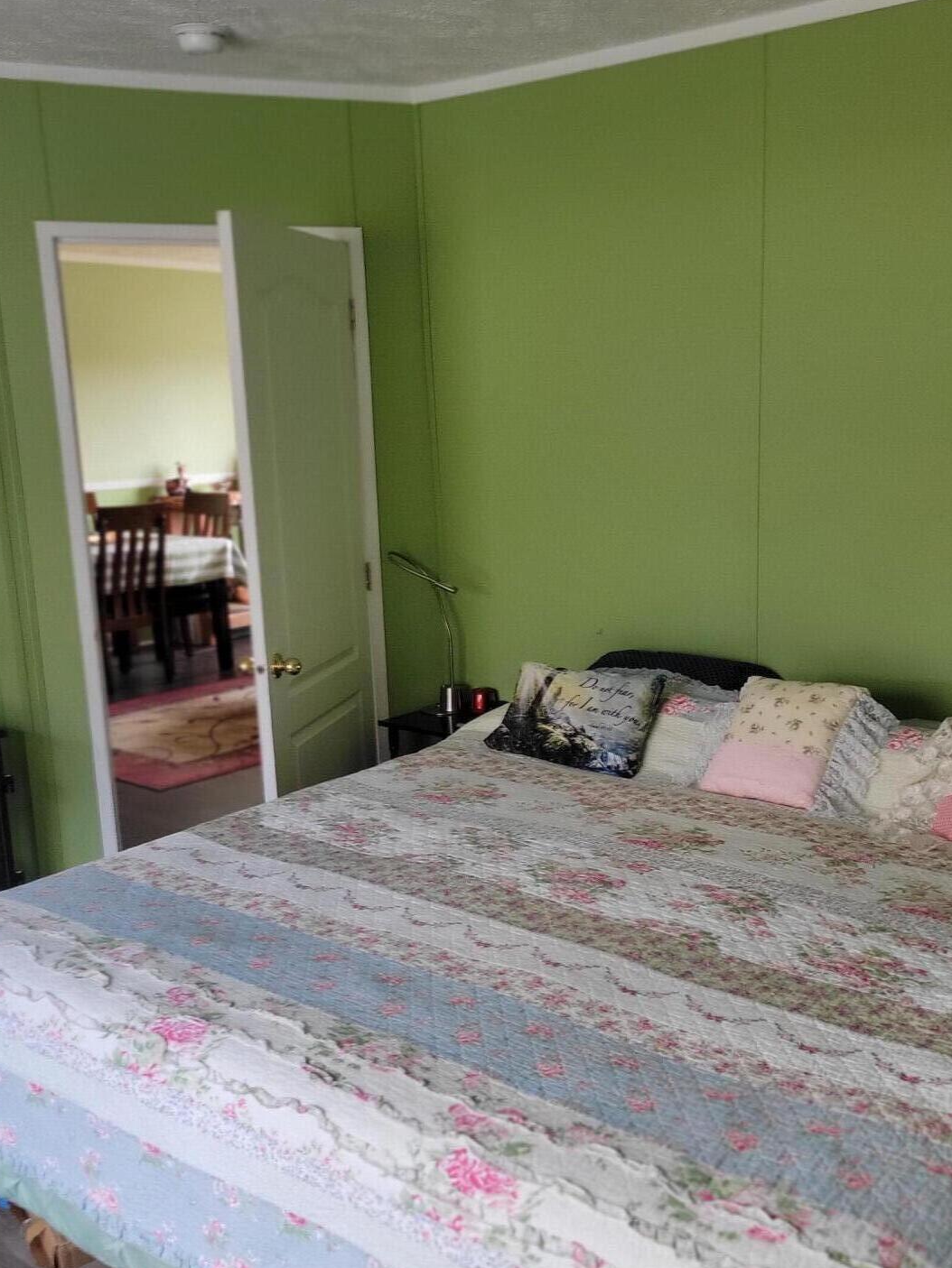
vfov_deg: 49.9
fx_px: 1357
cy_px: 738
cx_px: 520
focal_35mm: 37
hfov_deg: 38.6
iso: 200
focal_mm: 5.4
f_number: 1.8
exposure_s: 1/60
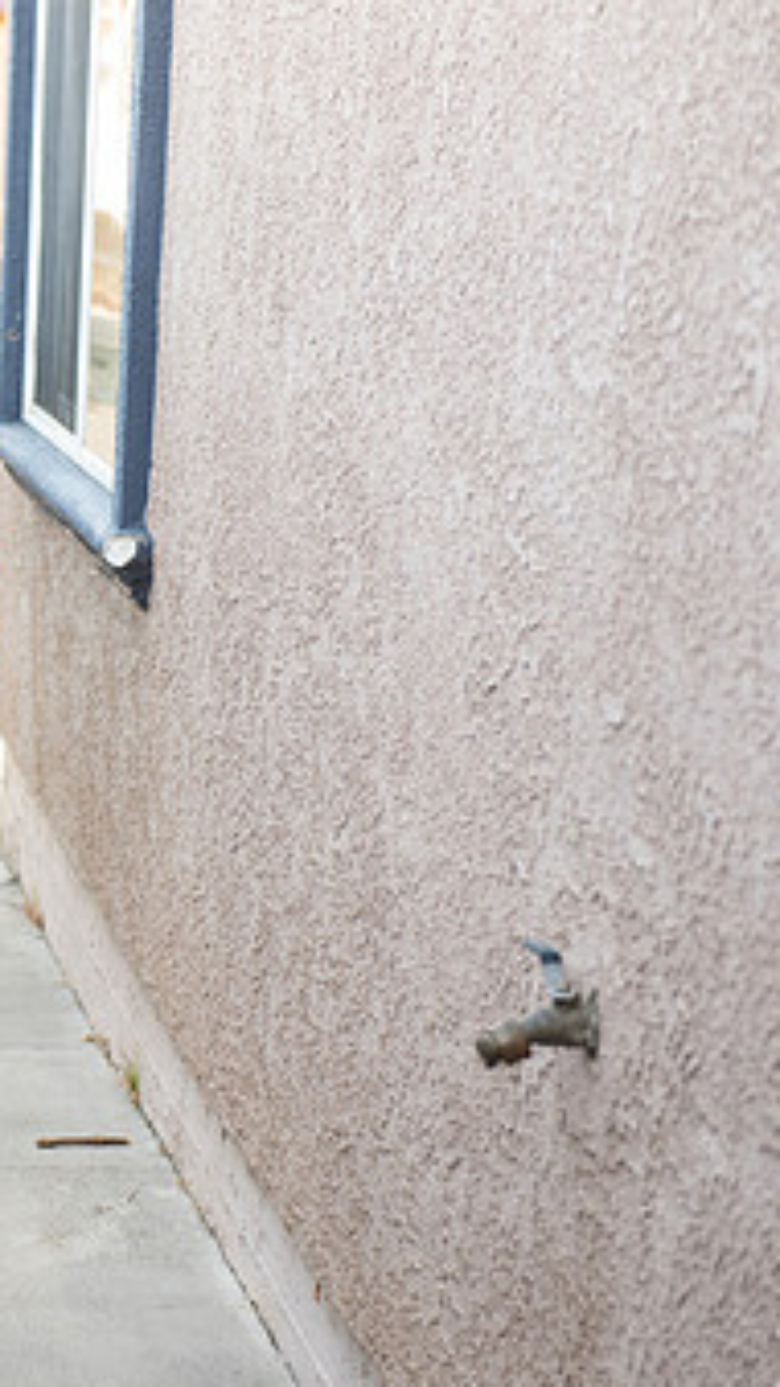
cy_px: 757
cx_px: -369
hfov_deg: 10.8
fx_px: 3973
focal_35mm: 108
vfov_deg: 19.8
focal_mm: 60
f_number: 4
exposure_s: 1/80
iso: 200
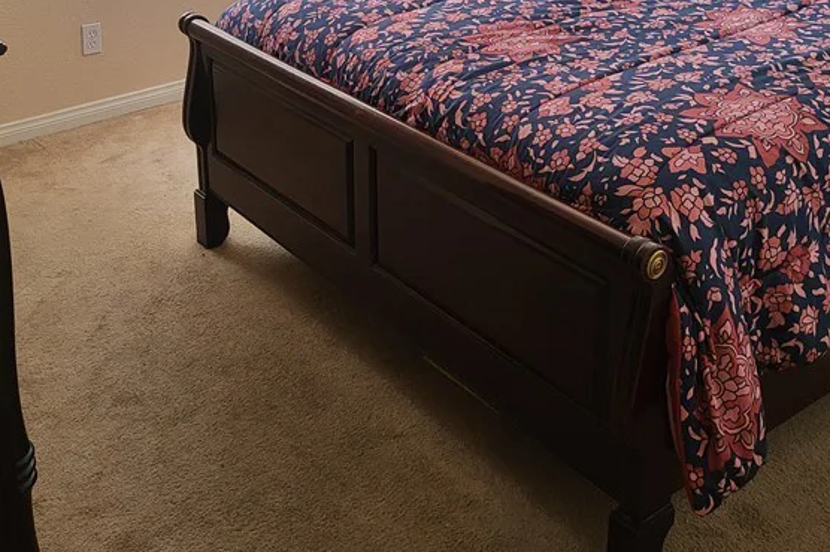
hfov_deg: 42.7
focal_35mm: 46
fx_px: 1060
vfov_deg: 27.7
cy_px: 15
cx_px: 381
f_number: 1.8
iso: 125
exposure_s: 1/120
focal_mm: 5
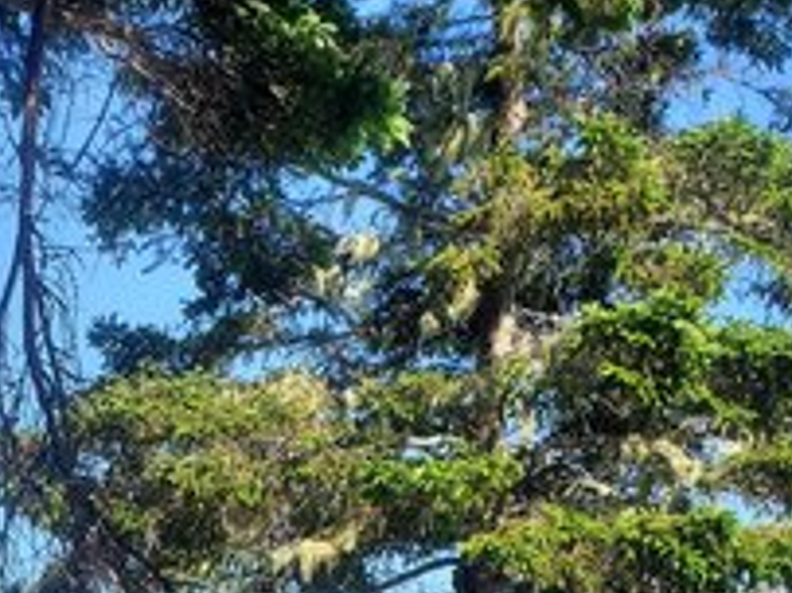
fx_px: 1875
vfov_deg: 16.4
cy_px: 890
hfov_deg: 23.5
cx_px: 176
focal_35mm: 82
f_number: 2.4
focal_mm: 4.3
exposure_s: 1/1081
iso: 50
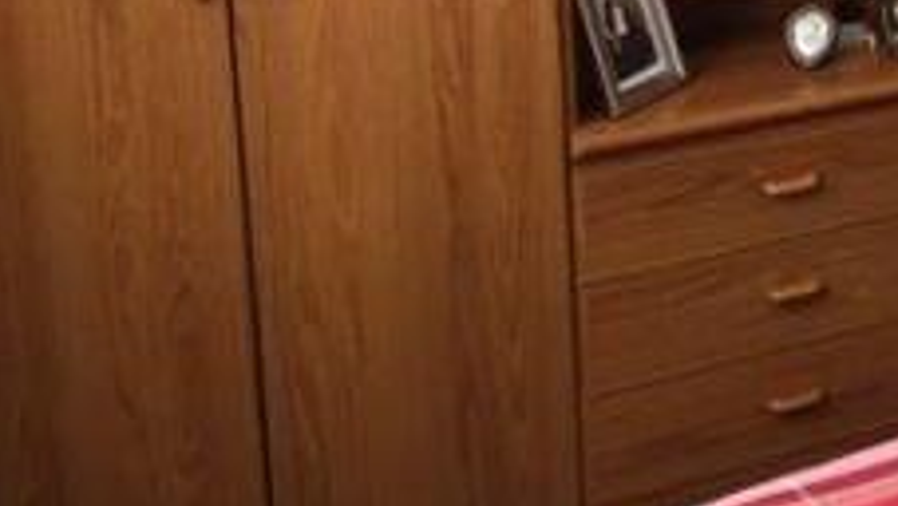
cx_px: 1141
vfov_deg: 14.3
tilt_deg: -10.3
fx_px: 1930
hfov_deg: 23.4
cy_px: -172
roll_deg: -0.3
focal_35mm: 81
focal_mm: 4.15
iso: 160
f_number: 2.2
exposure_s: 1/33
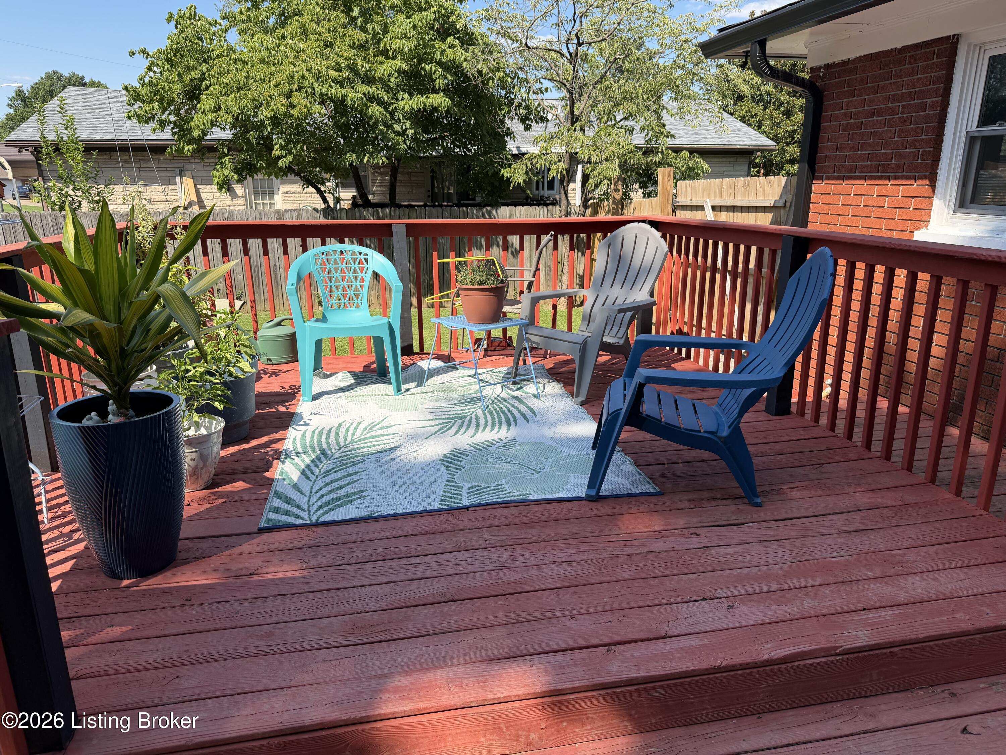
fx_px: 697
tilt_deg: -15.7
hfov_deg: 71.6
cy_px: 378
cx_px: 503
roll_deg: +1.4
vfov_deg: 56.8
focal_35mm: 24
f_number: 1.78
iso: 100
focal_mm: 6.76
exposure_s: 1/2445
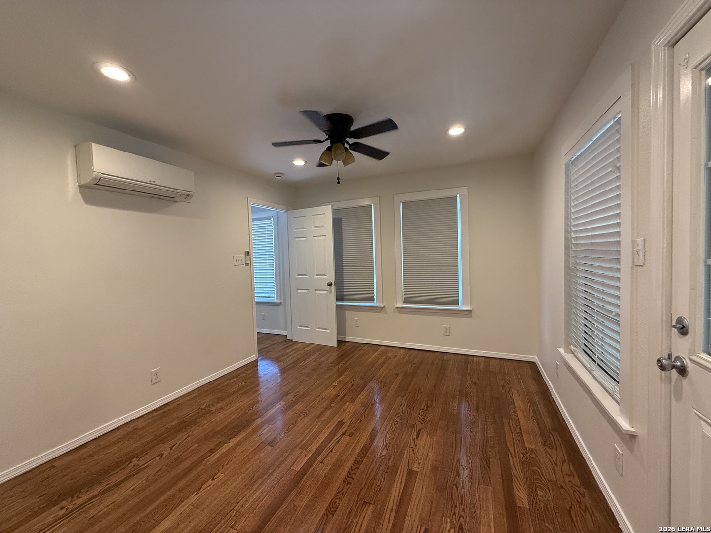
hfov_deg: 102.1
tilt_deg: -2.1
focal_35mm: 14
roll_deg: +1.3
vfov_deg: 85.7
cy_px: 266
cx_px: 356
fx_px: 288
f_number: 2.2
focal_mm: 2.22
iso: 320
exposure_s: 1/120
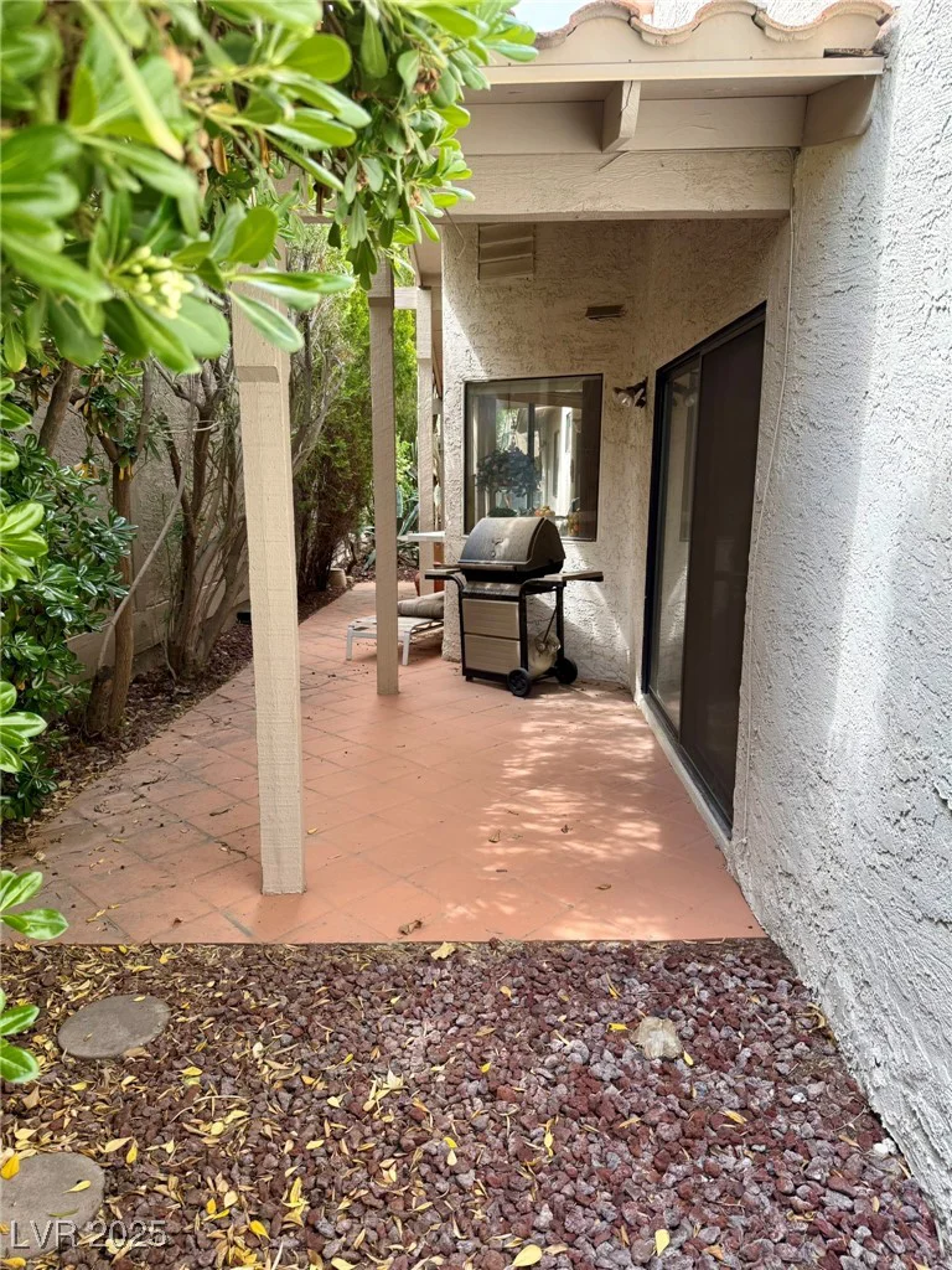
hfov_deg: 56.8
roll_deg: -1.6
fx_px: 880
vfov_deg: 71.6
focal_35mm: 24
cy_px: 635
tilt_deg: -12.5
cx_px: 476
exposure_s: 1/765
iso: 100
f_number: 1.78
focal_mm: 6.76
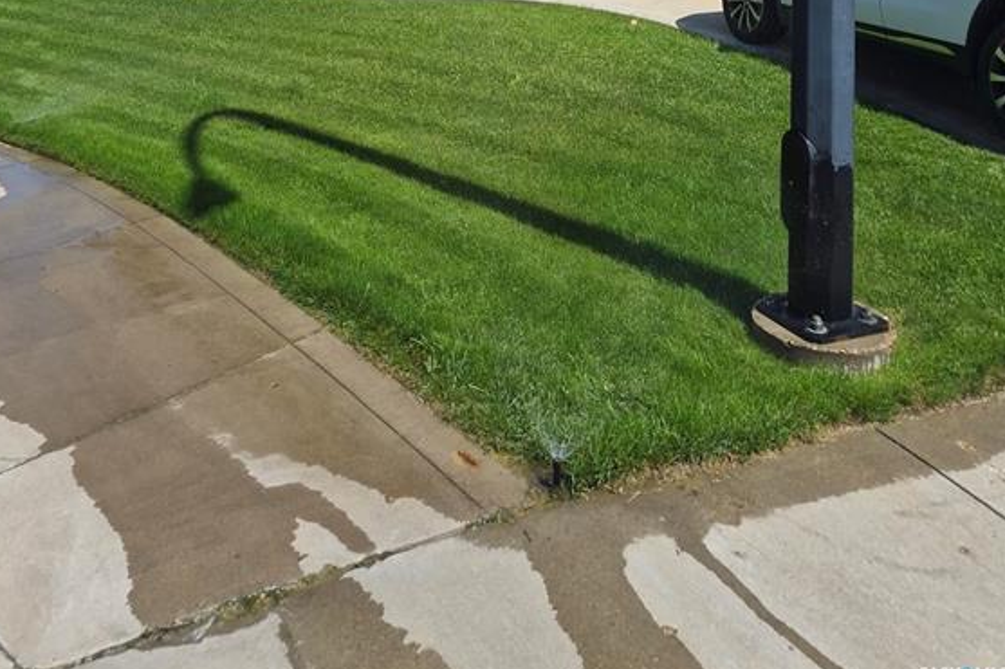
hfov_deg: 57.2
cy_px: -11
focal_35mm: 33
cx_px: 500
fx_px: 921
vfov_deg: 35.8
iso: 80
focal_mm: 5.4
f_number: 1.8
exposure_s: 1/6448
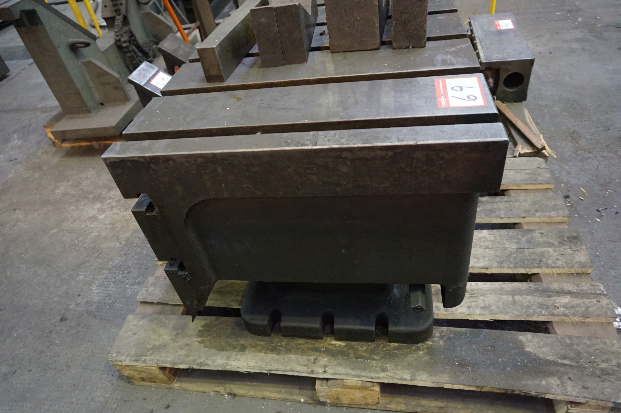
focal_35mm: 24
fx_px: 414
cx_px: 310
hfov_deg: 73.8
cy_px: 206
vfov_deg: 53.1
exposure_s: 1/25
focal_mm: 16
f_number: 3.5
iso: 3200
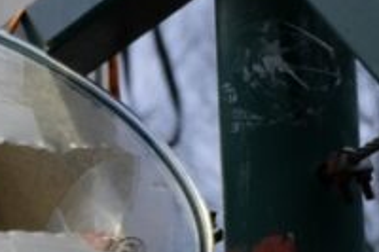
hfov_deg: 7.2
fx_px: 3029
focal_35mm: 288
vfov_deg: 4.7
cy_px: 444
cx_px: 155
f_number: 3.2
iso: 400
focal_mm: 24.3
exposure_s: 1/60
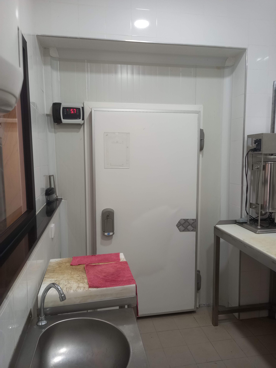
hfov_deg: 54.9
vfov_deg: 69.4
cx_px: 138
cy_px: 184
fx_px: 266
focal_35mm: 25
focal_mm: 4.6
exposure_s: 1/50
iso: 160
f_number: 2
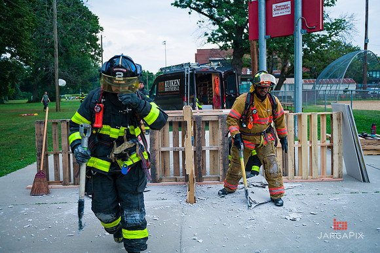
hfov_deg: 54.5
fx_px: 369
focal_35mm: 35
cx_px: 190
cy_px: 126
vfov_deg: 37.8
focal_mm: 35
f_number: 3.2
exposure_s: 1/200
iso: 1600
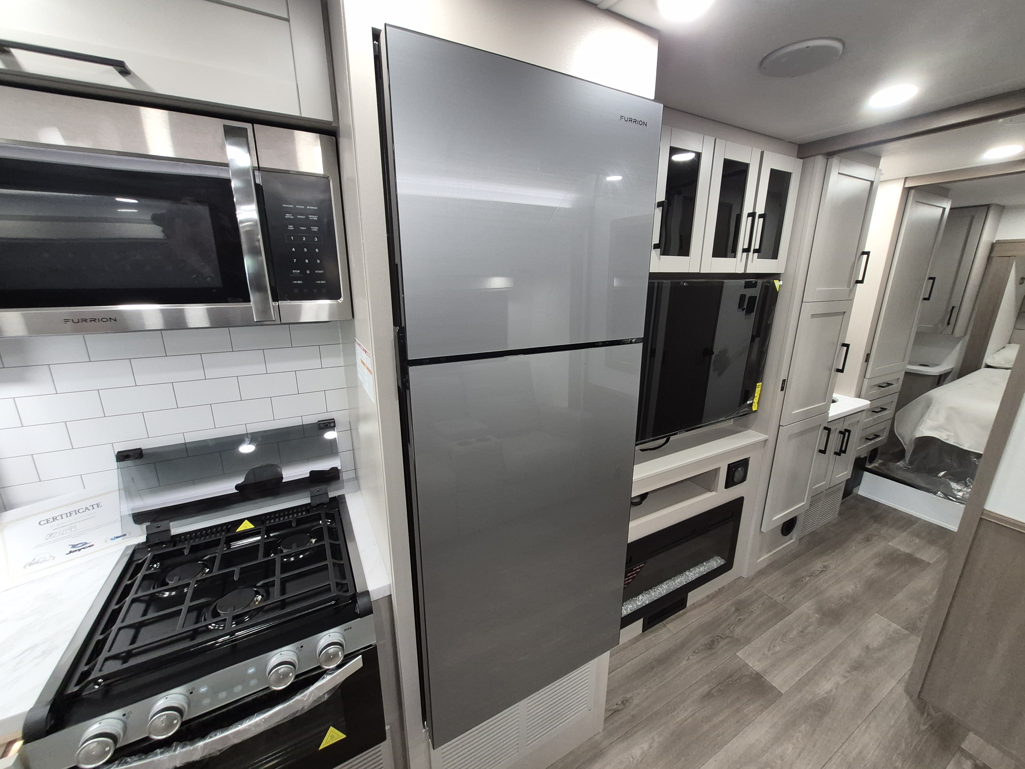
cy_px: 384
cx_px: 512
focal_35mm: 13
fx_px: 385
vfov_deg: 89.9
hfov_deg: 106.2
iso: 320
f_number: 2.2
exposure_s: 1/60
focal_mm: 1.74
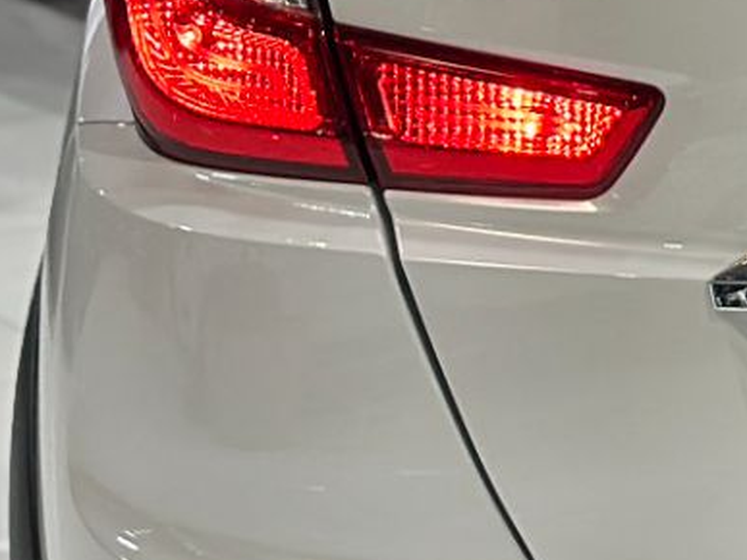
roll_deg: +0.1
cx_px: 1135
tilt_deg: -11.6
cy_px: 187
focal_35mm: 238
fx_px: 5134
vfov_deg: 6.2
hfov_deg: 8.1
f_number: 1.78
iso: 125
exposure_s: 1/120
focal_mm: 6.86
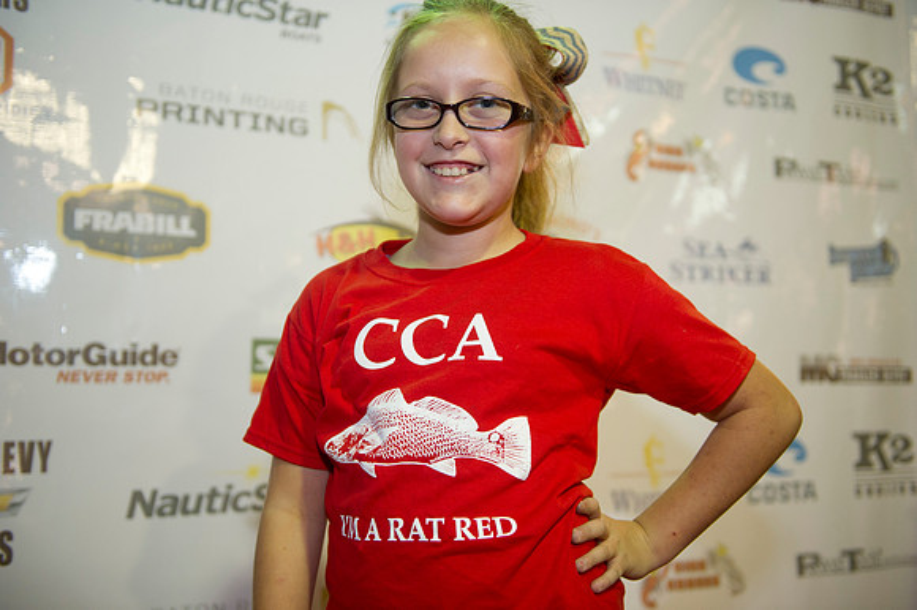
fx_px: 1018
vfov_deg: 33.4
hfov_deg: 48.5
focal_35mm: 40
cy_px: 305
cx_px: 458
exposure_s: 1/60
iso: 1250
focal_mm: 40
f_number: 2.8
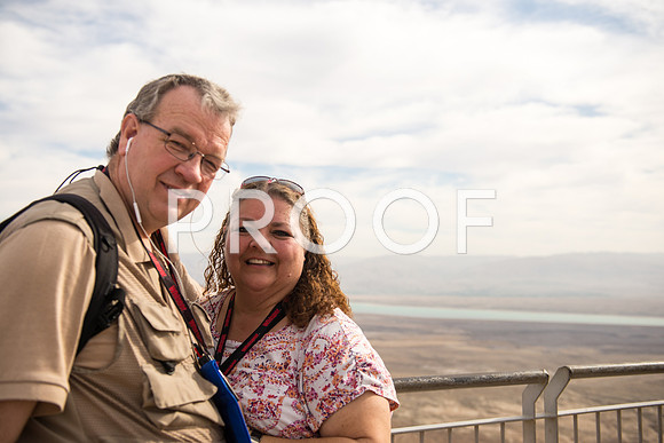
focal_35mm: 38
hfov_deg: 50.7
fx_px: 701
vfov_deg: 35.1
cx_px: 332
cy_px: 222
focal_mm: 38
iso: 200
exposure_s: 1/4000
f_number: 2.8
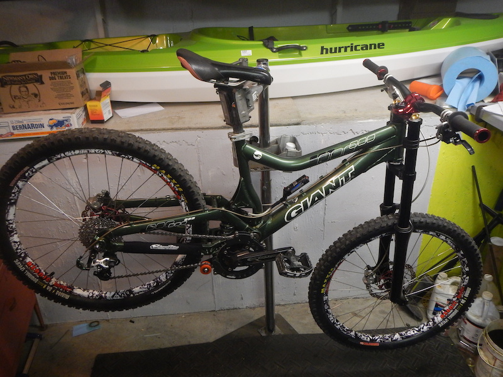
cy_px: 188
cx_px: 252
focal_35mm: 28
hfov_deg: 63.4
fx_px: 407
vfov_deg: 49.7
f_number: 3.9
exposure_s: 1/20
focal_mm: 5
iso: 400
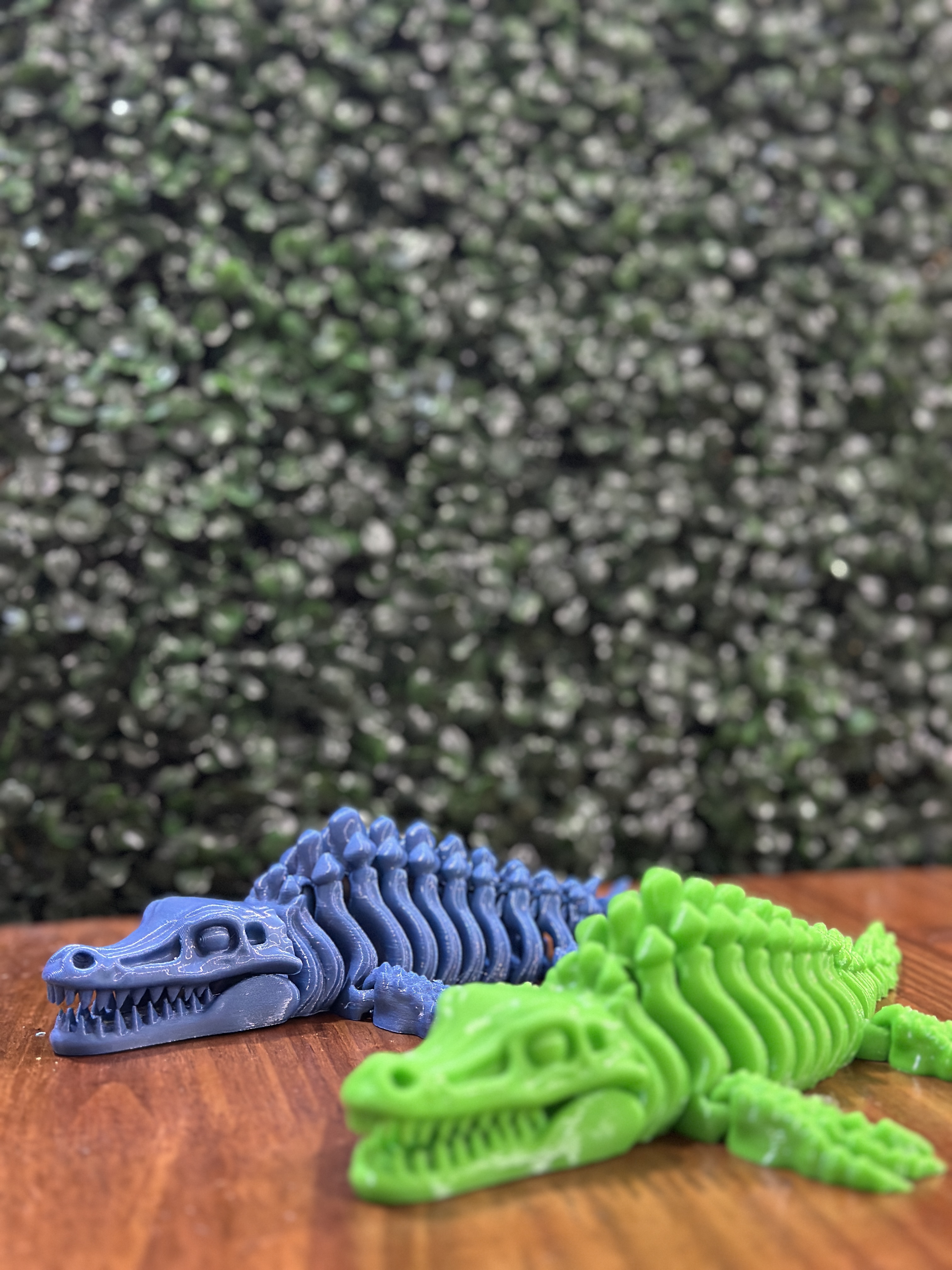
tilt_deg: -2.2
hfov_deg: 30.3
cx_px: 476
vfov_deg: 39.7
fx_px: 1760
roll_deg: +0.4
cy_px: 635
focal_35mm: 48
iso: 640
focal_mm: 6.86
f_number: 1.78
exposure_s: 1/33
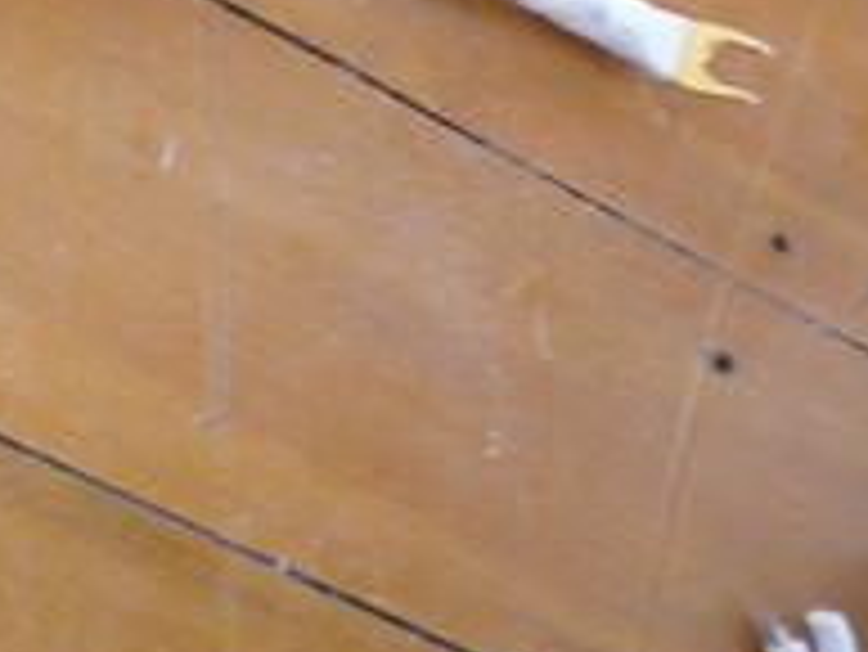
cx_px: -166
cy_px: -36
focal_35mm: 106
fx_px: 2660
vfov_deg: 13.7
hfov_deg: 17.7
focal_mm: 5.2
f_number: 3.3
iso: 100
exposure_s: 1/40
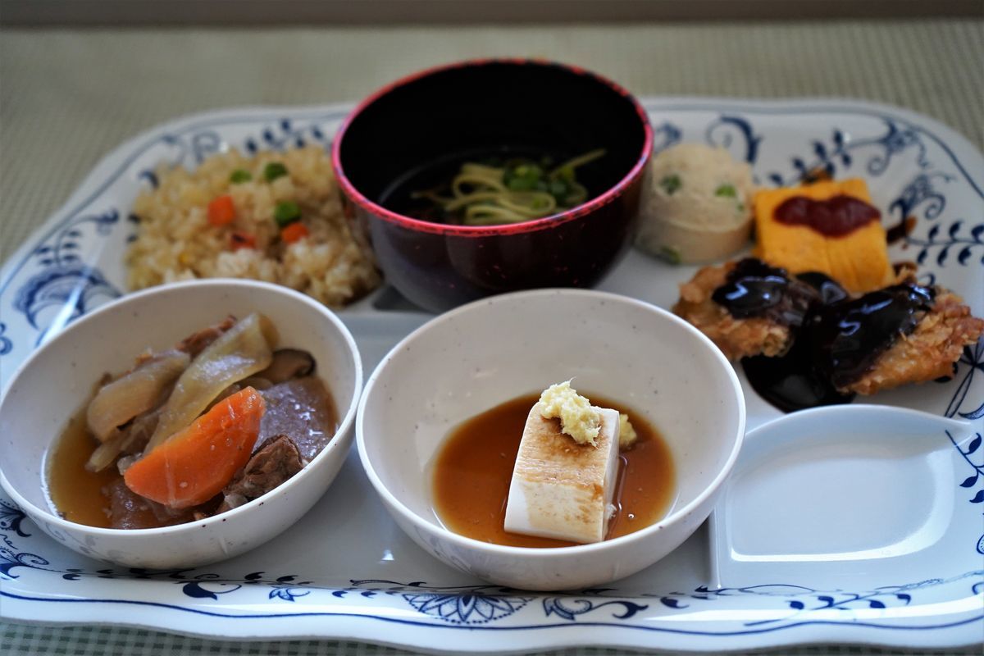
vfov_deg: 29.2
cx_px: 492
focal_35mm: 46
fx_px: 1257
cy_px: 328
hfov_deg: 42.7
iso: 3200
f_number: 4.5
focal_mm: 46
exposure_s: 1/160
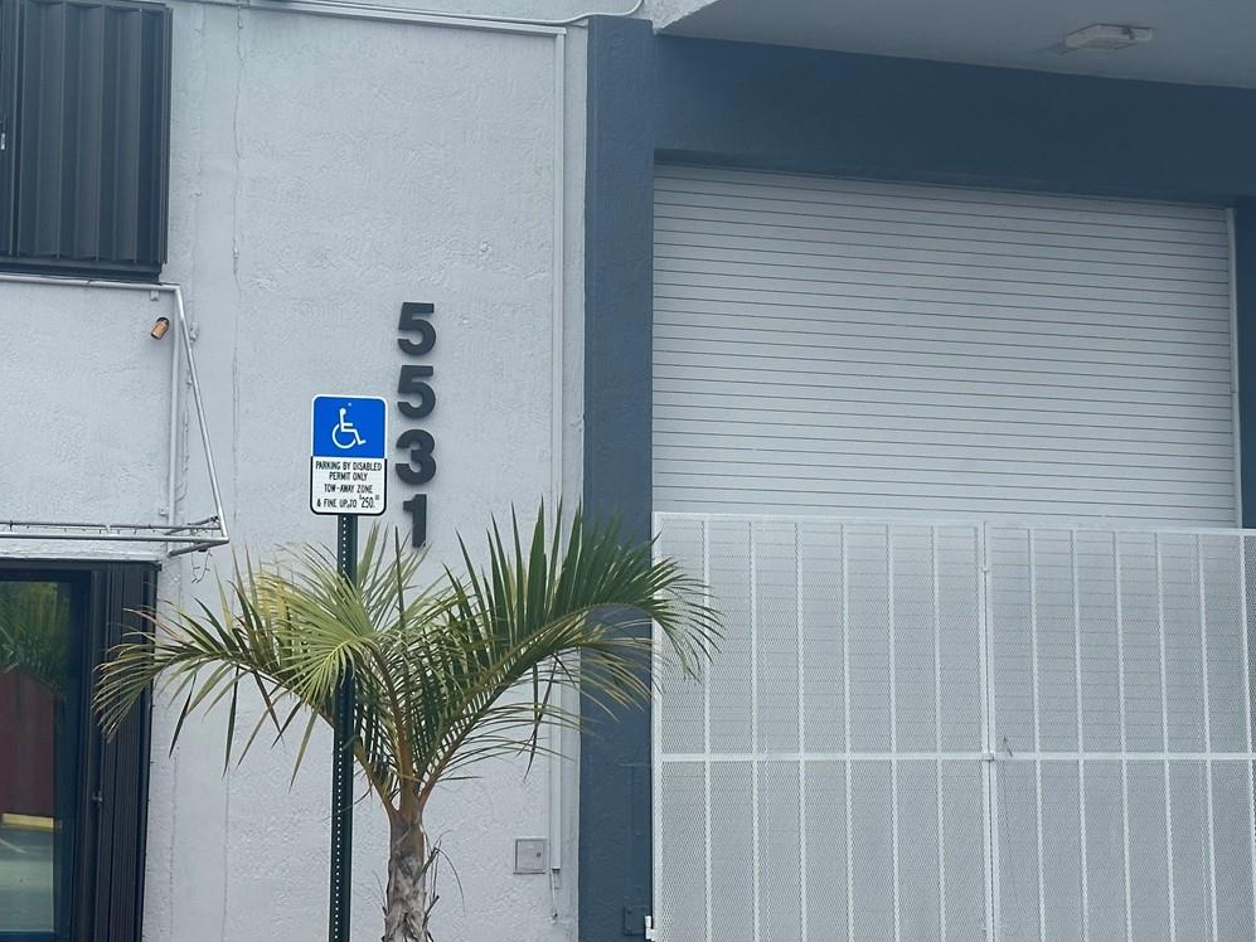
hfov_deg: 25.3
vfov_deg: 19.1
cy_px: 311
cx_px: 573
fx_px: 2794
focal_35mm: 77
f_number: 1.78
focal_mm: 6.86
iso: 64
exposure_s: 1/2597
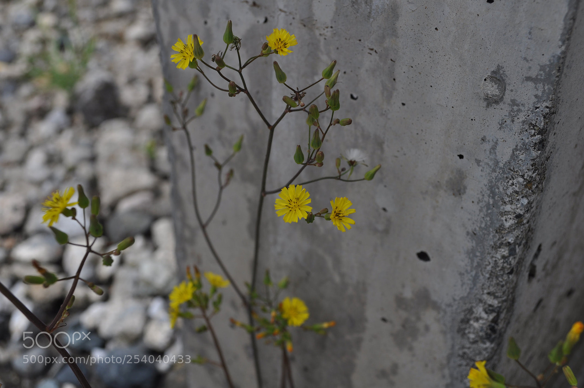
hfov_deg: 41.2
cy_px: 194
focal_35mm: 48
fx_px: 778
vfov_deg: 28.0
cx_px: 292
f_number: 8
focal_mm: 32
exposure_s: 1/400
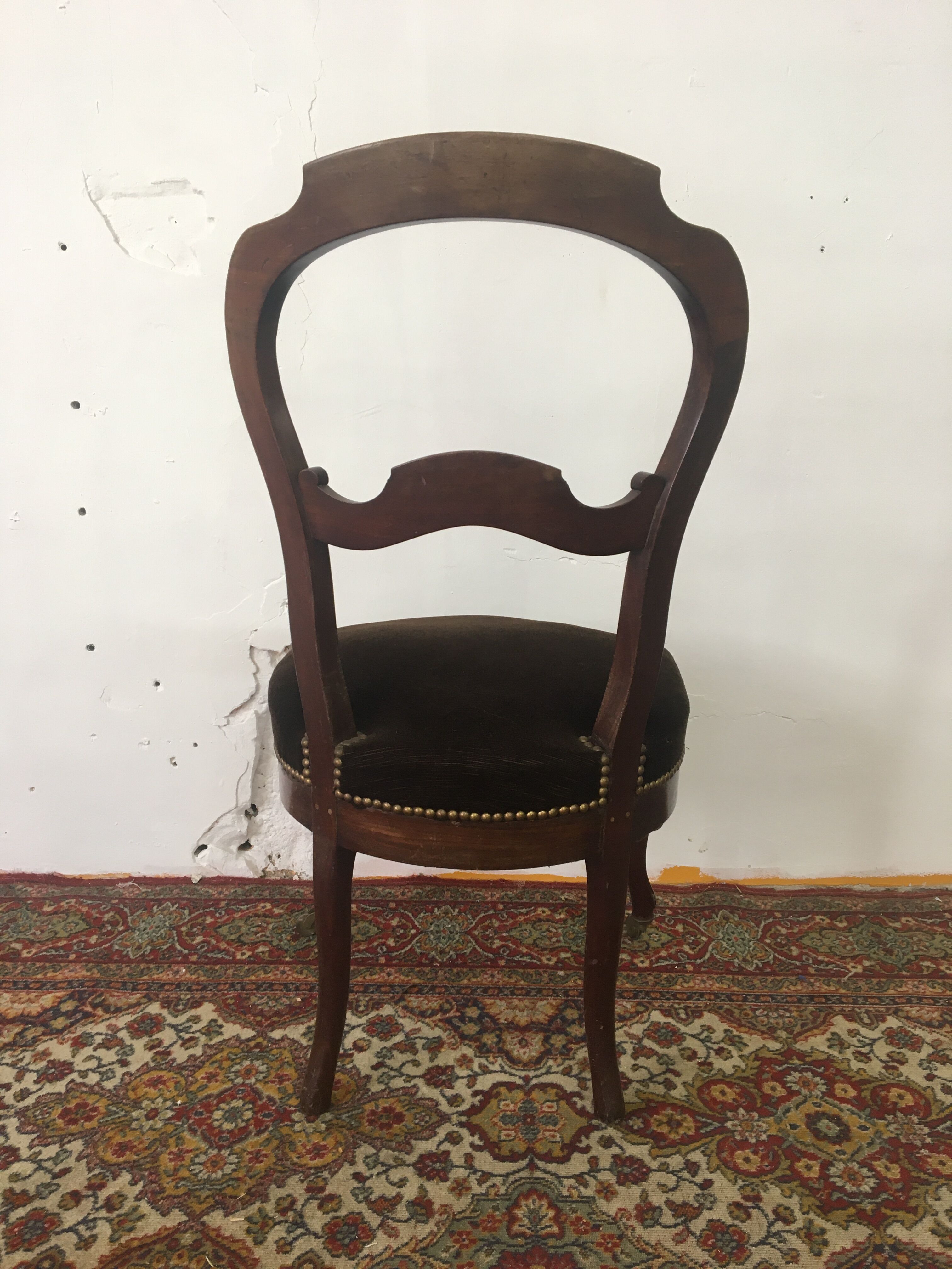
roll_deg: -0.1
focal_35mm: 29
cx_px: 476
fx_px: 1063
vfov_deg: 61.7
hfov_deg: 48.2
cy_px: 634
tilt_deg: -11.6
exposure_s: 1/33
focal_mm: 4.15
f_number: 2.2
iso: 80
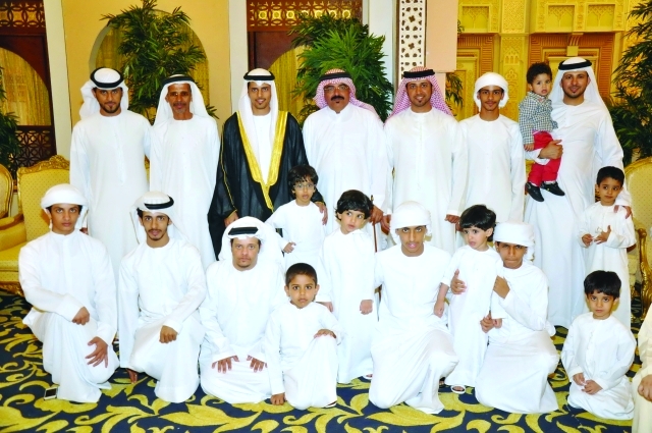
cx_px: 326
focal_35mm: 33
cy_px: 216
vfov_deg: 39.9
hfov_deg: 57.3
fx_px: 597
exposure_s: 1/40
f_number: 3.8
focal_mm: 22
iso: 1250
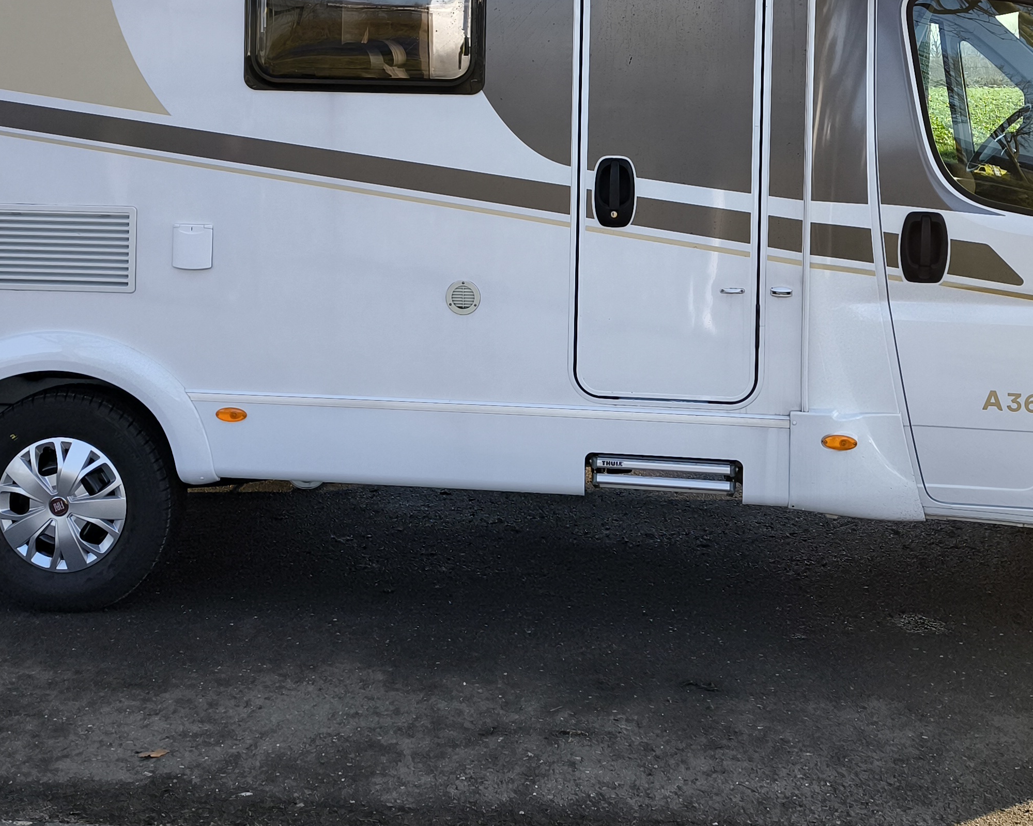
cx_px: 532
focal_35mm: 48
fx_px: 1467
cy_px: 72
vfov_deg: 30.0
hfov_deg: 38.8
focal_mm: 6.92
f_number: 1.9
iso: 50
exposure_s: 1/1342
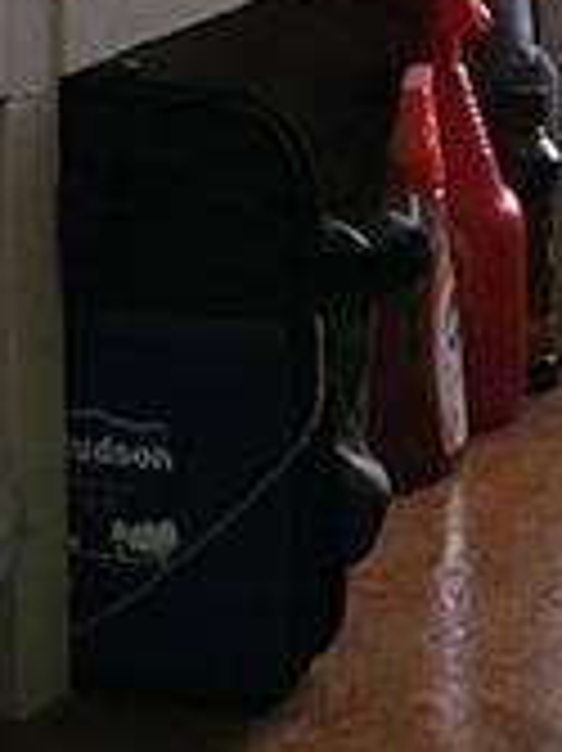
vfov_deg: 10.3
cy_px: -320
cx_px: -108
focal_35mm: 187
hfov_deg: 7.9
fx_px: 4053
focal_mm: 5.4
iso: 500
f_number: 1.8
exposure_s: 1/24
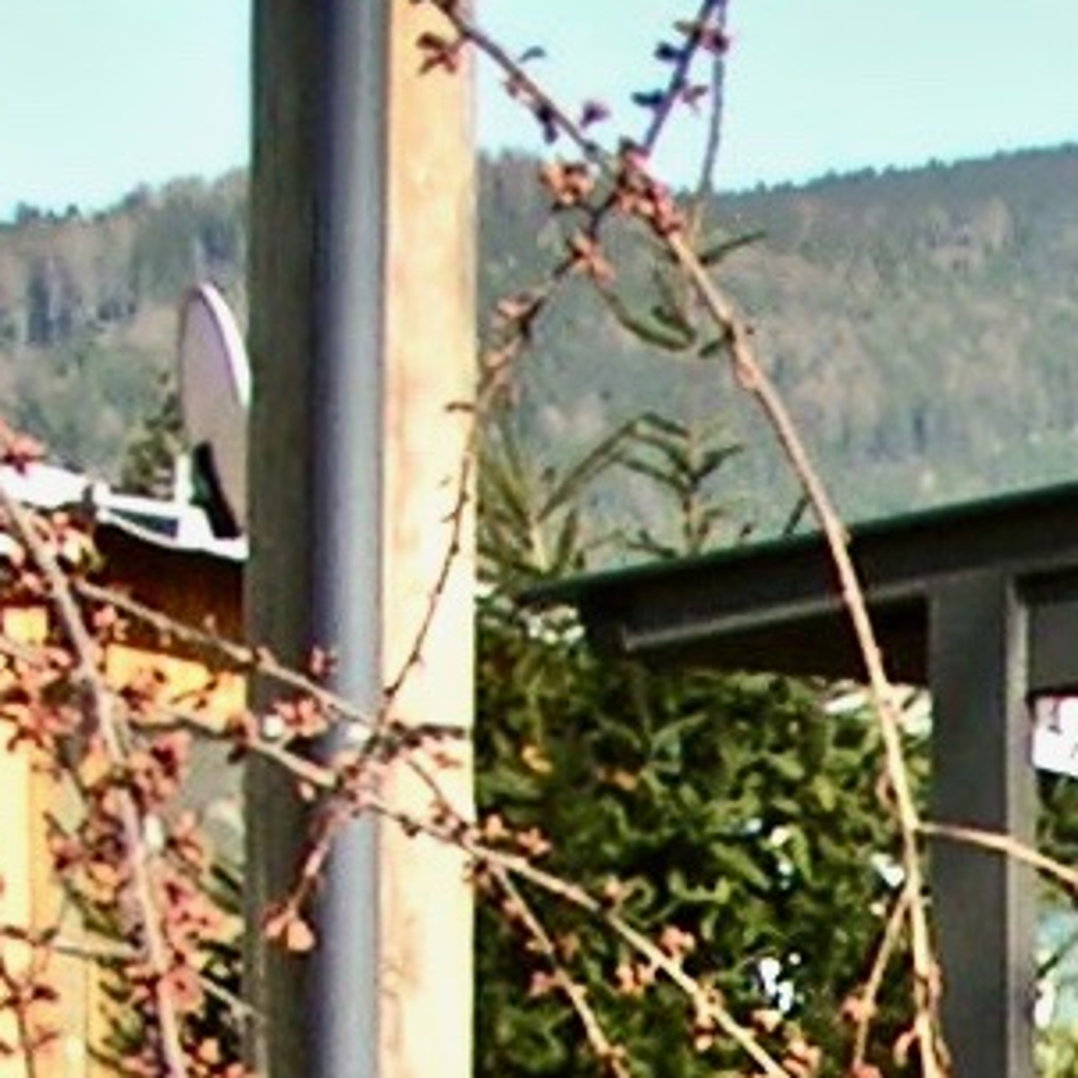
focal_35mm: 242
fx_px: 8526
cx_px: 2635
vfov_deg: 7.0
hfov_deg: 6.8
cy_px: 2081
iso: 50
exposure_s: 1/200
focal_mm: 6.3
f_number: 5.6
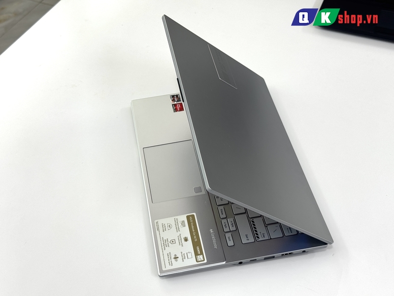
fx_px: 546
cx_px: 197
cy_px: 148
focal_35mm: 48
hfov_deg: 39.7
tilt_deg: -47.2
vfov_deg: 30.3
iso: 50
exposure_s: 1/121
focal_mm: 6.76
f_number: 1.78
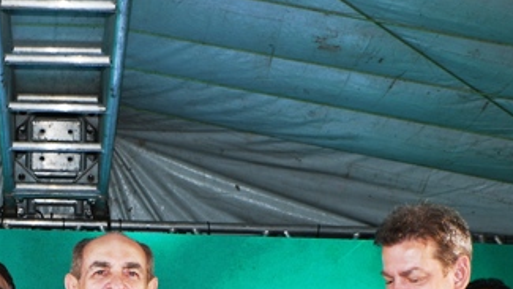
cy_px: 487
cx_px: 101
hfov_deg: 19.4
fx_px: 1483
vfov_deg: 10.6
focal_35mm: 109
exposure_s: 1/60
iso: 100
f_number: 3.5
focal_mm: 22
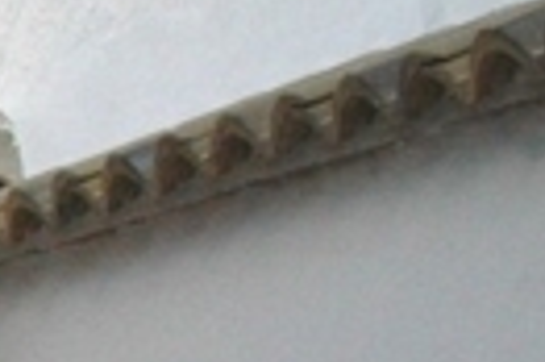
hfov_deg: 7.2
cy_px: 999
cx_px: -1019
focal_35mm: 257
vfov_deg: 5.1
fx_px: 3886
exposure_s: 1/250
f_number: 11
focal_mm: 28
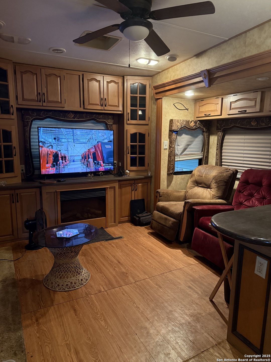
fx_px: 251
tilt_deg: -10.7
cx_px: 136
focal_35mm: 24
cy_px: 181
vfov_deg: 71.6
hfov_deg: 56.8
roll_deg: -0.9
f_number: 1.78
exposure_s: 1/40
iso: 800
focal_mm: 6.76
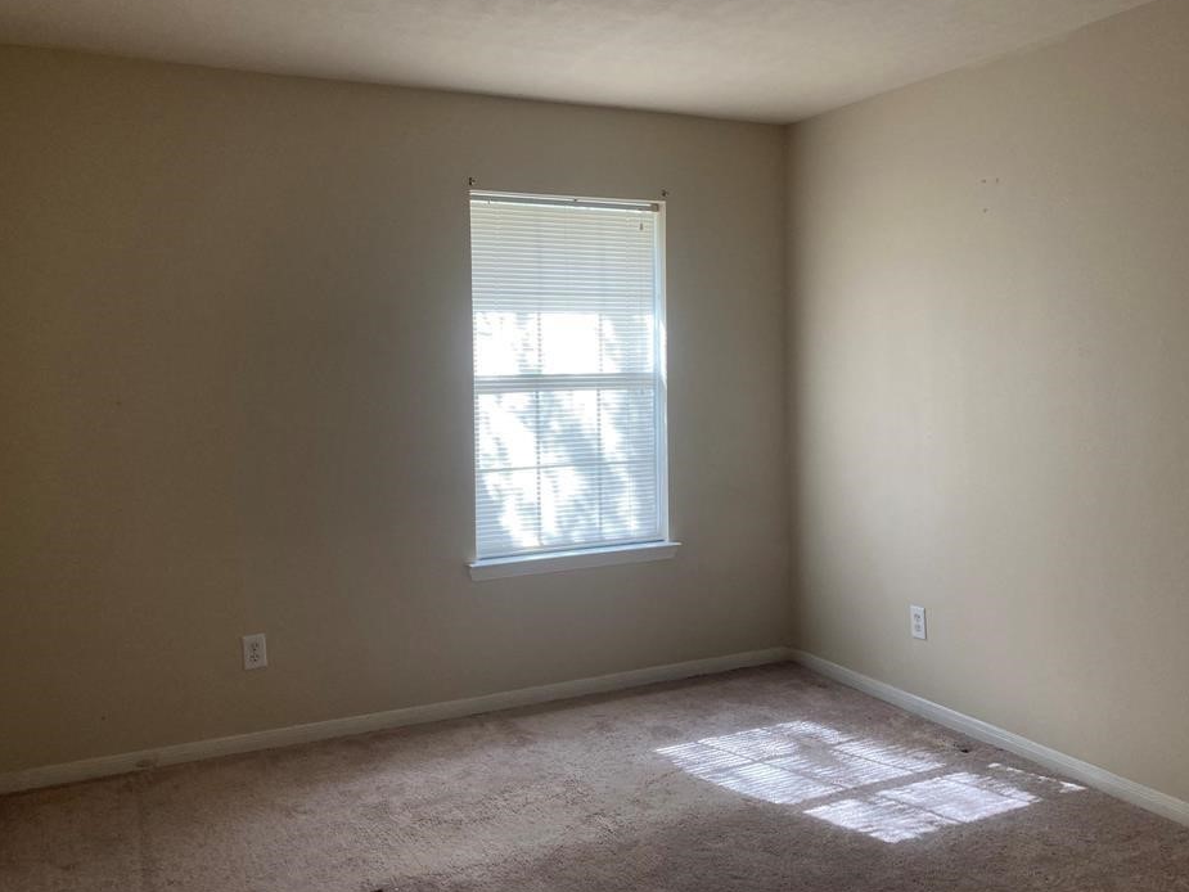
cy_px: 413
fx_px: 1065
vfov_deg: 45.4
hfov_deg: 58.3
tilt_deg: -0.6
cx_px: 616
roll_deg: +0.3
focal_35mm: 31
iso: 80
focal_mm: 3.99
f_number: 1.8
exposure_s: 1/76
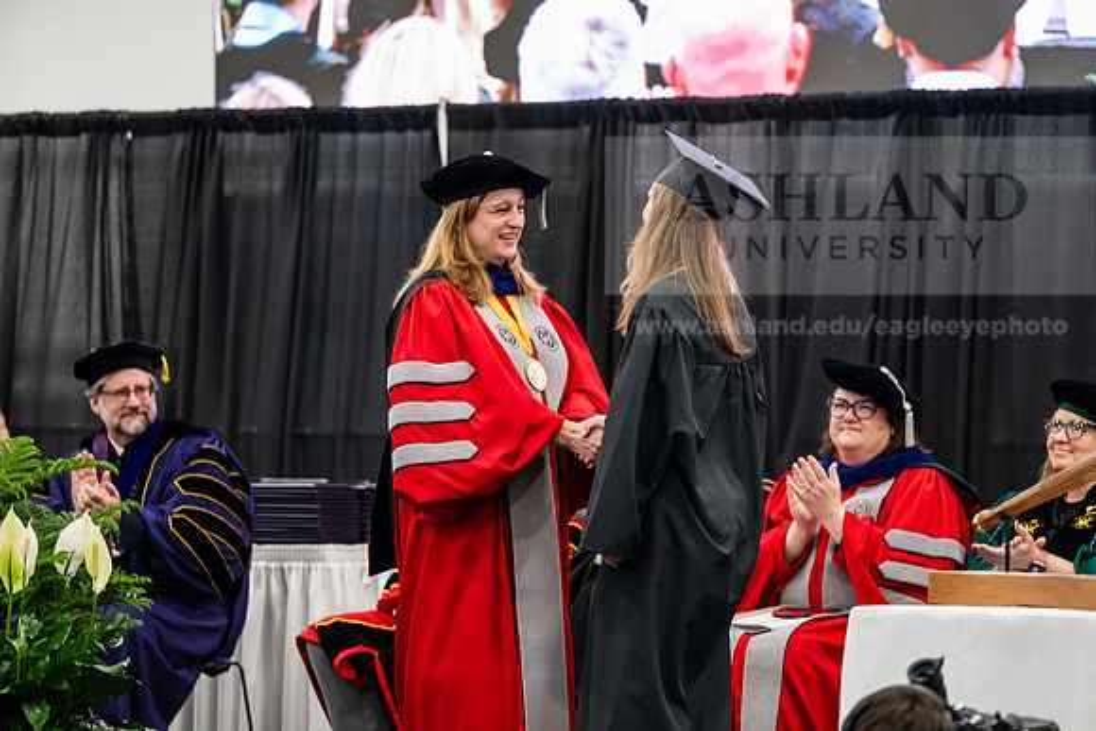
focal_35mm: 200
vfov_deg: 6.9
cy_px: 366
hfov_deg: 10.3
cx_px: 548
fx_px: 6090
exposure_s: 1/200
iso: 4000
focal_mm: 200
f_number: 4
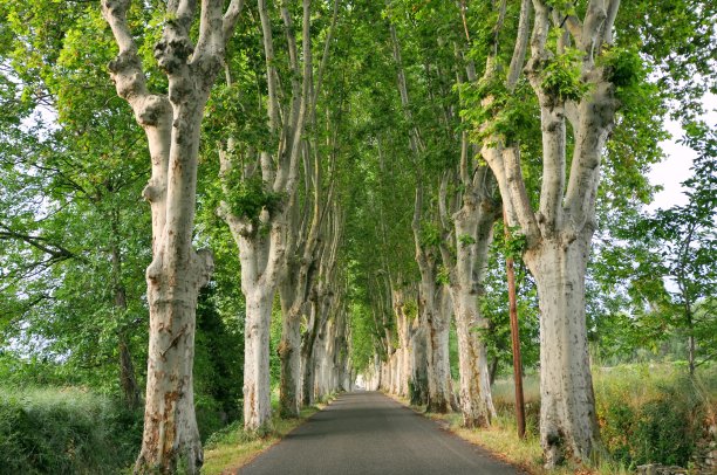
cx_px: 358
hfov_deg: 53.2
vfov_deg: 36.8
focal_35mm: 36
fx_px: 716
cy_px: 238
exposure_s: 1/60
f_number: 4.5
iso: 400
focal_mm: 24
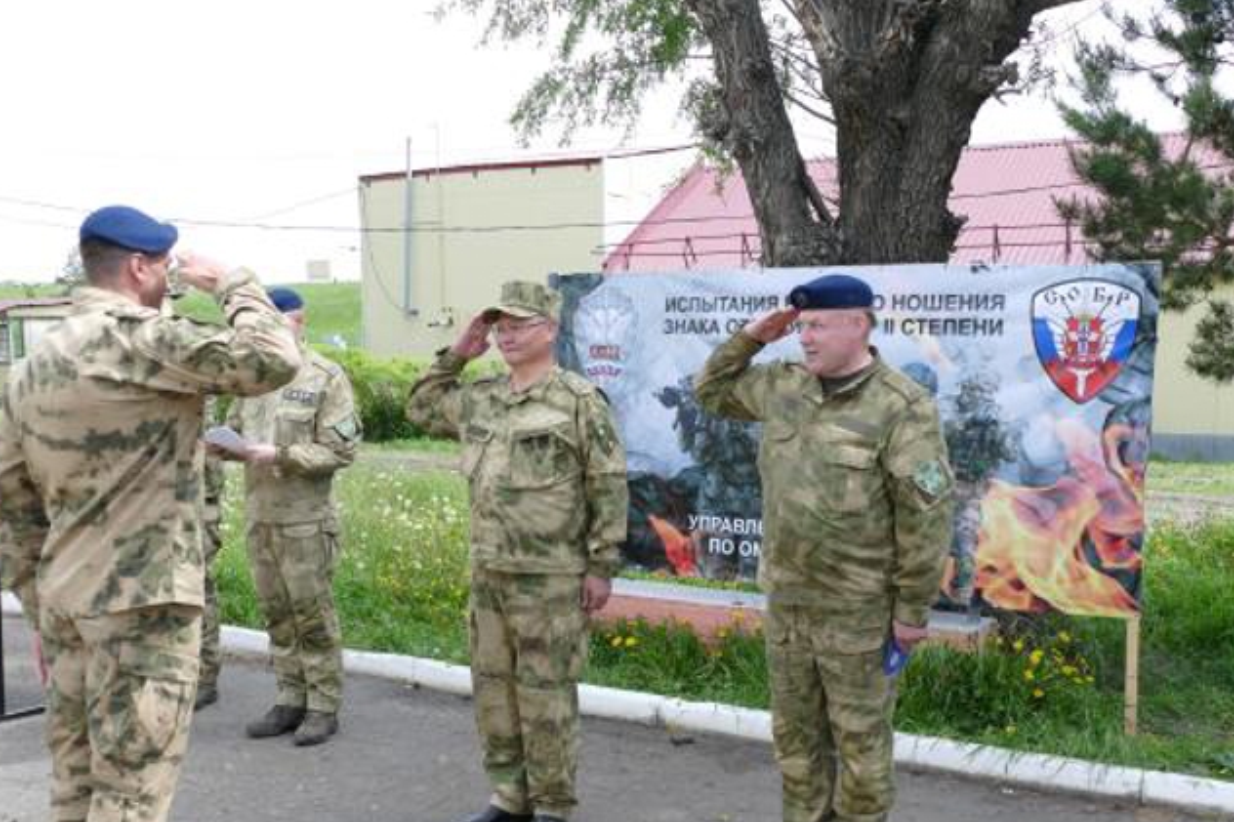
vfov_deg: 35.0
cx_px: 695
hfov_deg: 50.6
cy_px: 480
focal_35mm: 38
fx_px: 1302
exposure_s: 1/1000
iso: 125
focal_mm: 11.6
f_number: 3
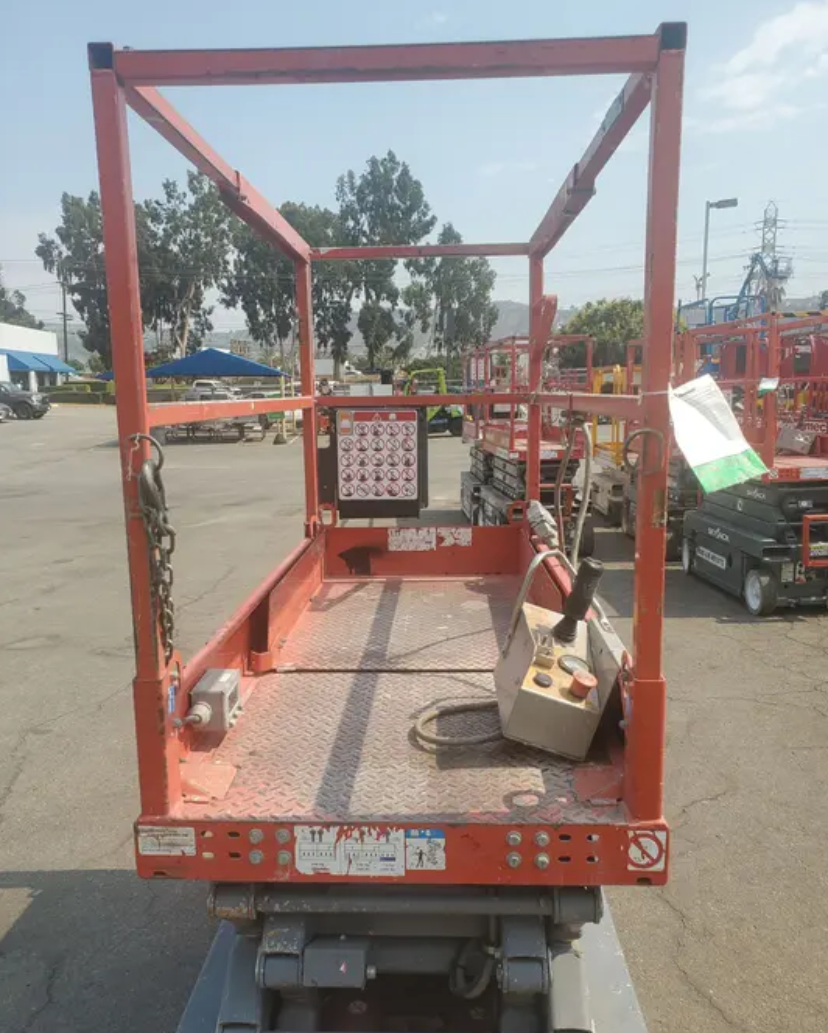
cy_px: 544
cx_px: 422
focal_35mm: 28
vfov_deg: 62.1
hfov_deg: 51.6
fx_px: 857
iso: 50
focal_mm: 4.3
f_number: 2.4
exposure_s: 1/1154
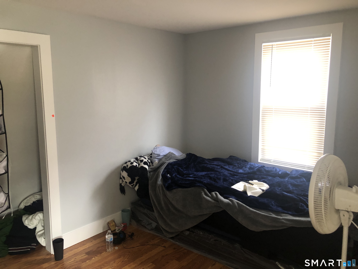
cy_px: 134
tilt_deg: -8.0
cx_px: 179
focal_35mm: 28
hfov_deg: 63.4
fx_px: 290
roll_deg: +1.3
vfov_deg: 49.7
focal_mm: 4
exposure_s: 1/15
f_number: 1.8
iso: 50
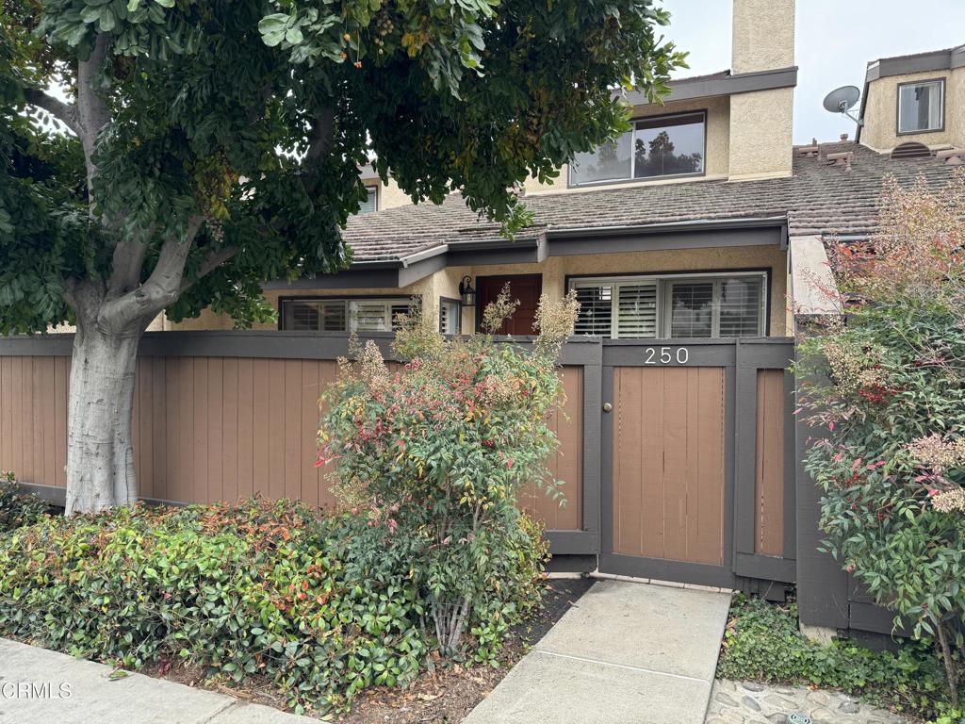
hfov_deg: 71.6
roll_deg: -1.2
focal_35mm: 24
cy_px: 362
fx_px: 669
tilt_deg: +0.1
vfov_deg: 56.8
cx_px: 482
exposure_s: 1/354
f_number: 1.78
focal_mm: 6.76
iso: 80
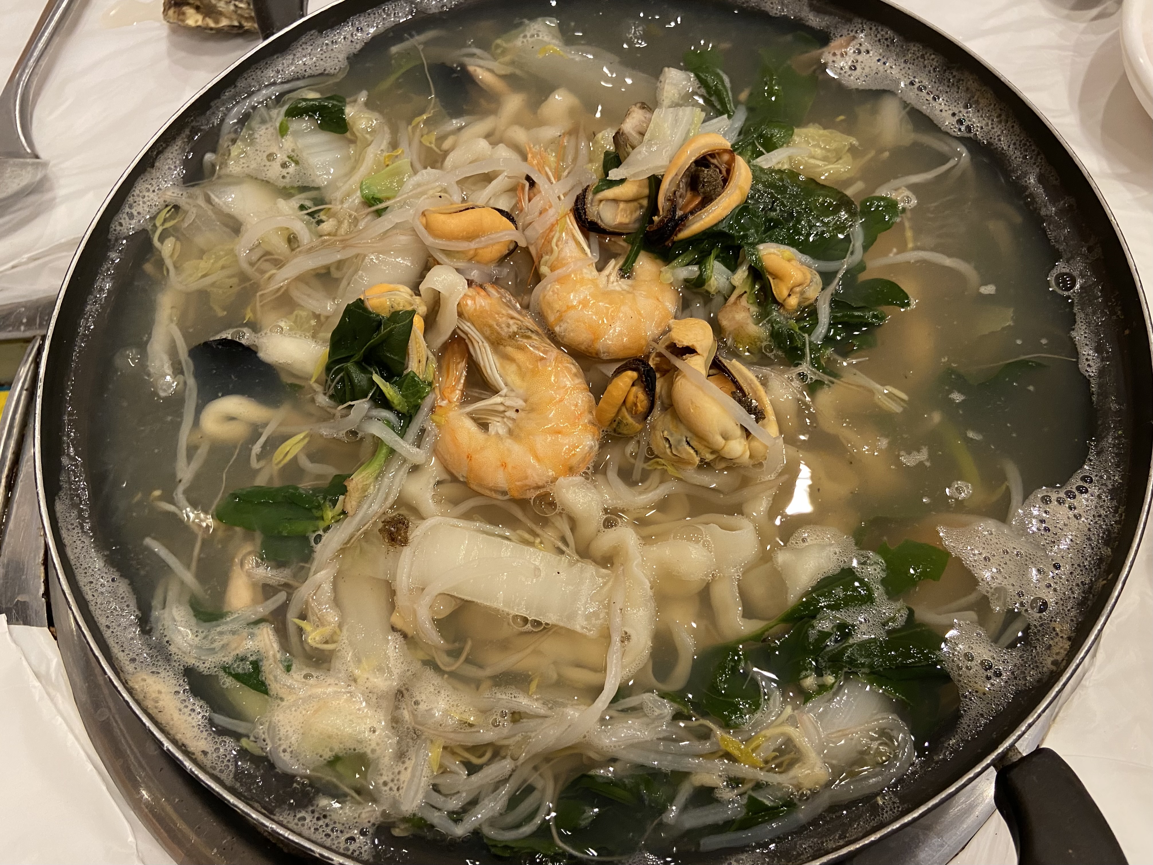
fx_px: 866
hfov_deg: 67.3
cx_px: 576
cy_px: 432
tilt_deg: -64.4
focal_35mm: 26
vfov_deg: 53.1
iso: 200
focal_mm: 4.25
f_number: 1.8
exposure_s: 1/60
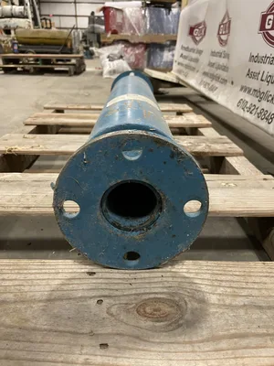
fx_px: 274
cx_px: 137
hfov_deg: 53.1
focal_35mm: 26
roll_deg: -2.0
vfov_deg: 67.3
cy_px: 183
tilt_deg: -25.3
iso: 400
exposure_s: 1/60
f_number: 1.6
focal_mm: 4.2
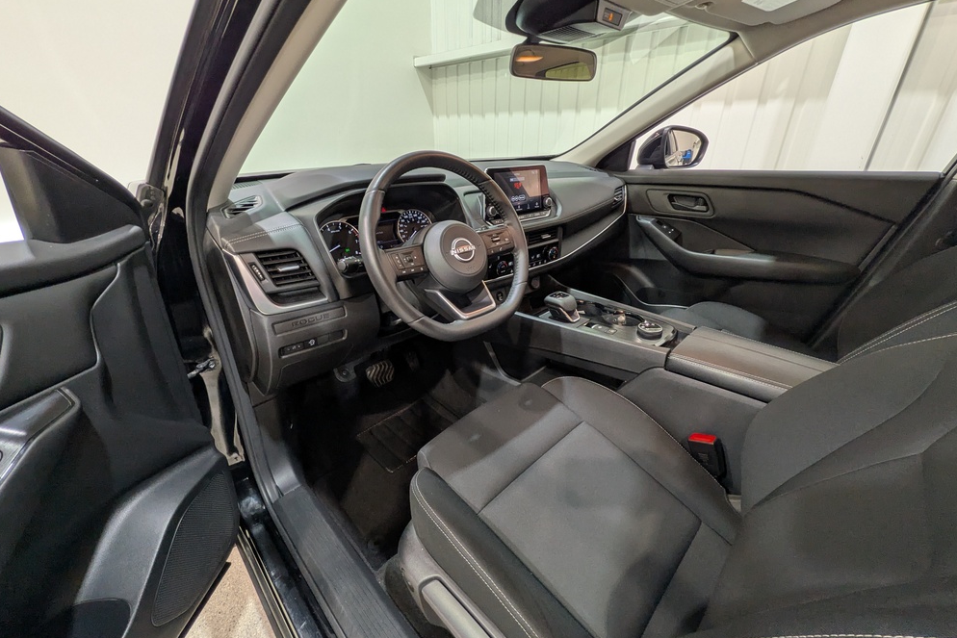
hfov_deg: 100.4
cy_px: 312
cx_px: 471
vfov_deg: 77.3
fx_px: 399
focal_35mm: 15
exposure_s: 1/30
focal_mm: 1.83
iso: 63
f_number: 2.2
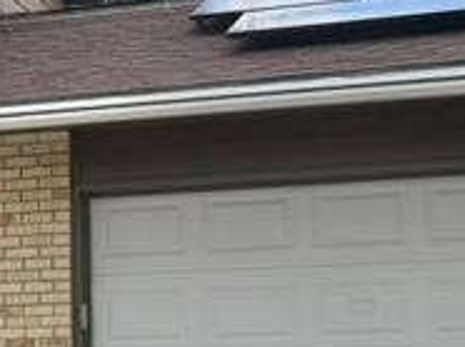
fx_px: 1771
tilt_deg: +2.1
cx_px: -428
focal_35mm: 132
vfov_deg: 11.1
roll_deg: +0.6
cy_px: 341
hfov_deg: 13.2
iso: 100
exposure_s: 1/1493
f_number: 1.78
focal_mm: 6.76
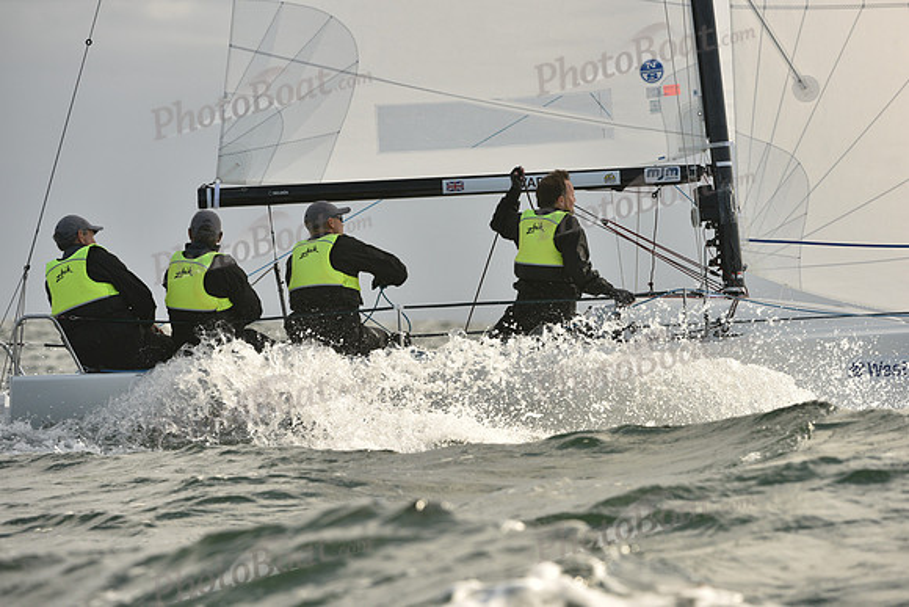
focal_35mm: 330
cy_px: 304
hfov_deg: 6.2
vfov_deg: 4.2
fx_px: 8334
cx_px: 454
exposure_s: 1/1000
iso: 320
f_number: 8
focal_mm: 330
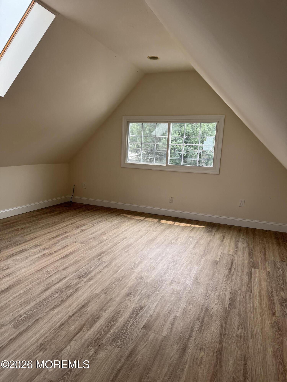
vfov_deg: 71.6
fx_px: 265
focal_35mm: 24
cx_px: 144
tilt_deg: -8.2
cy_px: 191
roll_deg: -2.5
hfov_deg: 56.8
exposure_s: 1/282
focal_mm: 6.76
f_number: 1.78
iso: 80
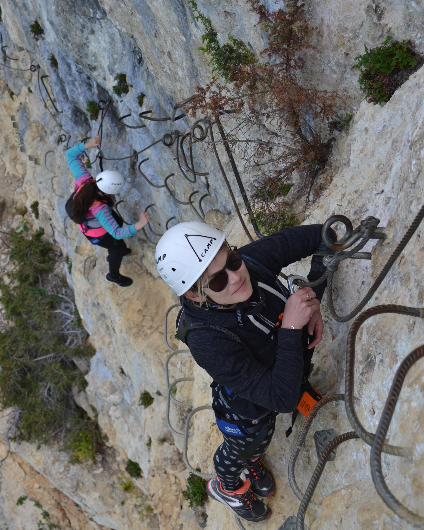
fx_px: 1020
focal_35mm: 65
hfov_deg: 23.5
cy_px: 242
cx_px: 212
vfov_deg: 29.1
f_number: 6.3
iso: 100
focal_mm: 38
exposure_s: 1/160
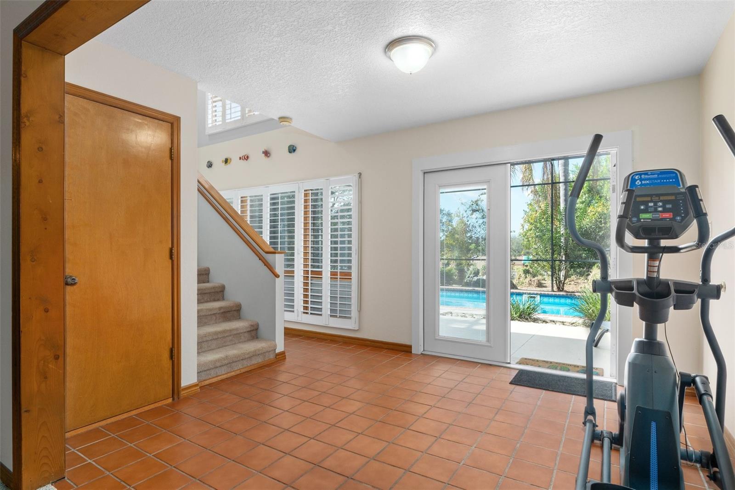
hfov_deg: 90.0
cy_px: 245
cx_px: 368
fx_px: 367
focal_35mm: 18
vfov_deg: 67.4
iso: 320
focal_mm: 12
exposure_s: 1/3
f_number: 8
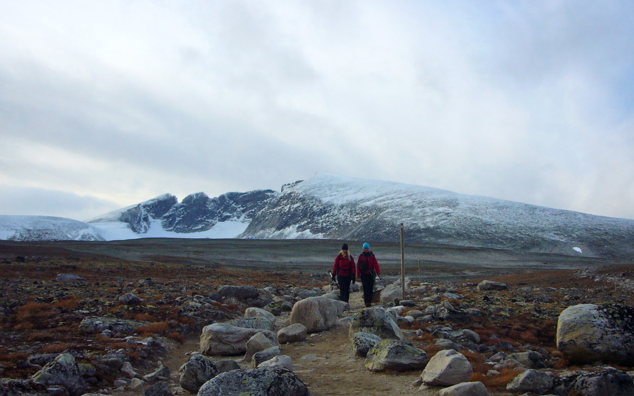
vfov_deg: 30.5
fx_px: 726
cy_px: 228
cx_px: 320
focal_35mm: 42
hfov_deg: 47.2
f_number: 3.2
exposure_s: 1/400
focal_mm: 6.4
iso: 80
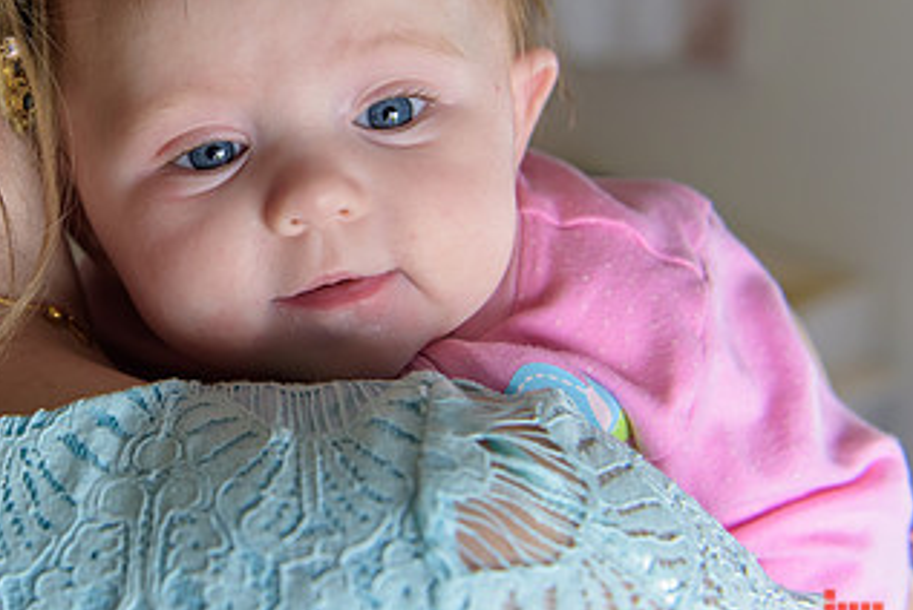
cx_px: 193
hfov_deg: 30.7
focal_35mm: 64
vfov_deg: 21.2
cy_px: 183
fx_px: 1625
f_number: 3.2
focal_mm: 35
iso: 1600
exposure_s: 1/125
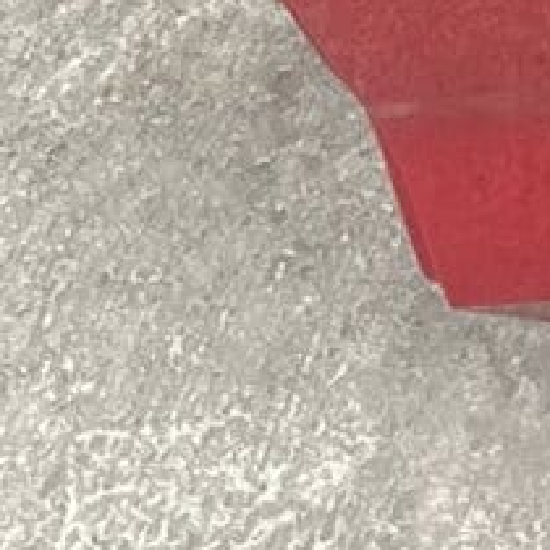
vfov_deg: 6.6
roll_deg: -0.9
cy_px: -1433
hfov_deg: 6.7
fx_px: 4027
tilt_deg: -37.8
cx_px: 1943
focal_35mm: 224
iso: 50
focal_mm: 5.1
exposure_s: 1/389
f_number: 1.6
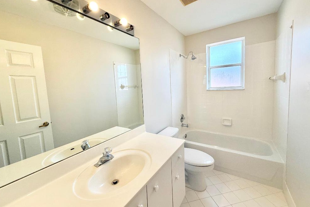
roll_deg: +2.7
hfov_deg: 100.4
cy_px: 98
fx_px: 129
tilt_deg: -5.0
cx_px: 156
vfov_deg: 77.3
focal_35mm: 15
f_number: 2.2
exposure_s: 1/189
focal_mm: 2.22
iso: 64
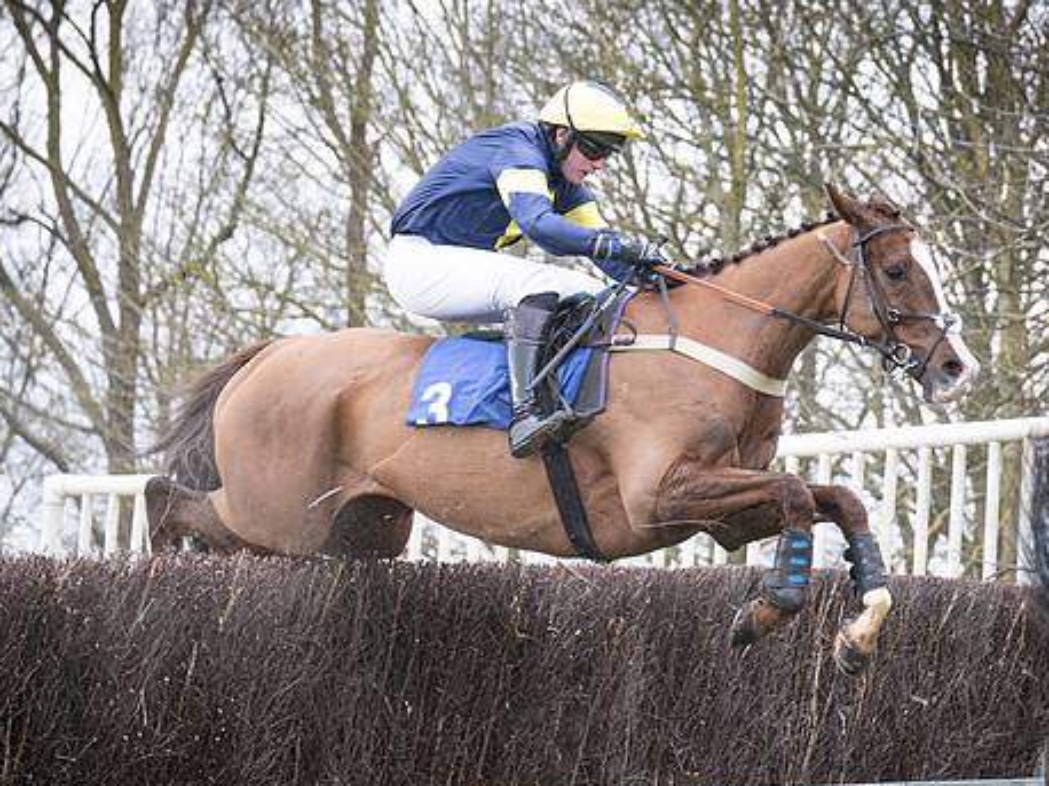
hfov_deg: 13.2
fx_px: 4513
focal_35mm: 149
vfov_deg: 9.9
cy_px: 558
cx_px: 775
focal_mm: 70
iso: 400
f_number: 2.8
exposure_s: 1/1600
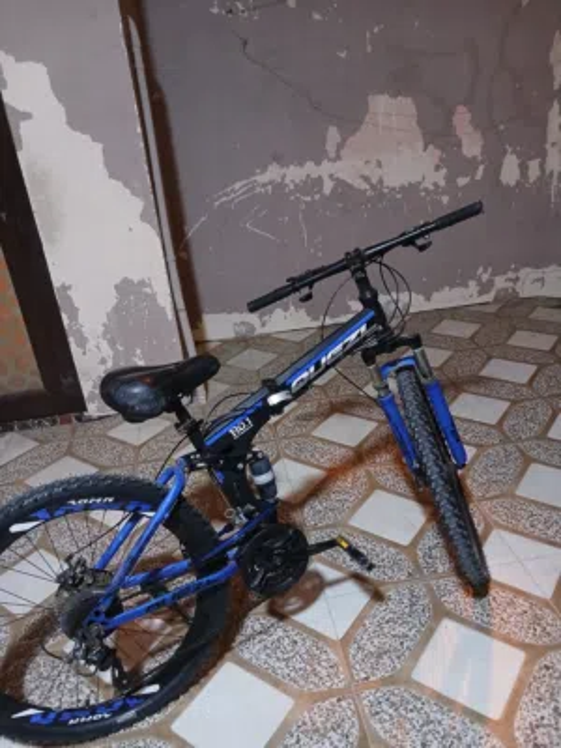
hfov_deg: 51.4
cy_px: 374
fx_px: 583
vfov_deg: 65.3
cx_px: 280
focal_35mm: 27
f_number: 1.8
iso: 800
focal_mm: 3.98
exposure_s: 1/14.3
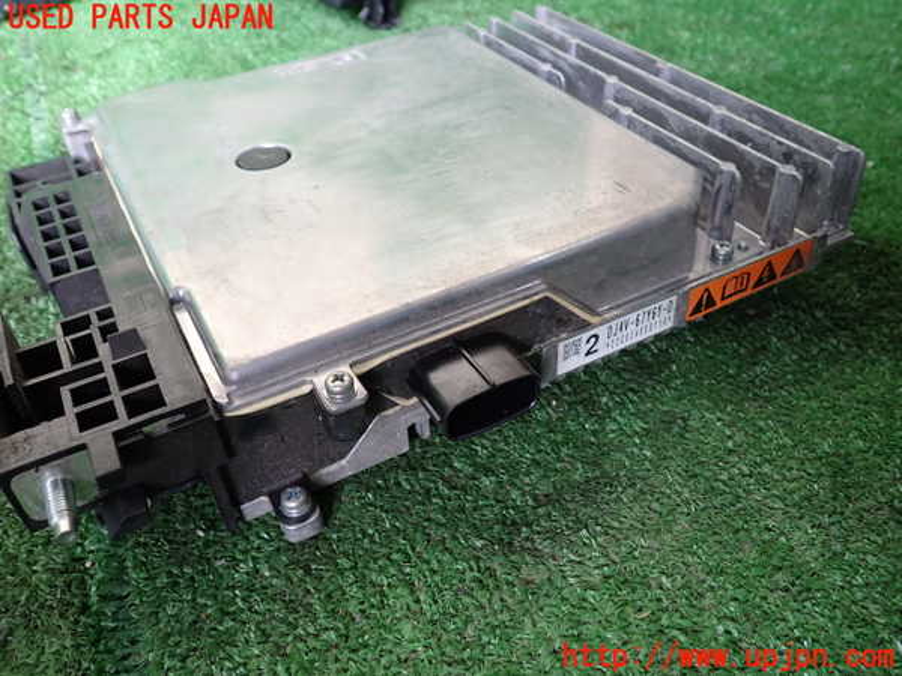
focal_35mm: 30
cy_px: 338
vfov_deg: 46.8
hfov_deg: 60.0
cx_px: 451
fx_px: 782
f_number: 2.3
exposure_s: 1/80
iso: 200
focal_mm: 5.4
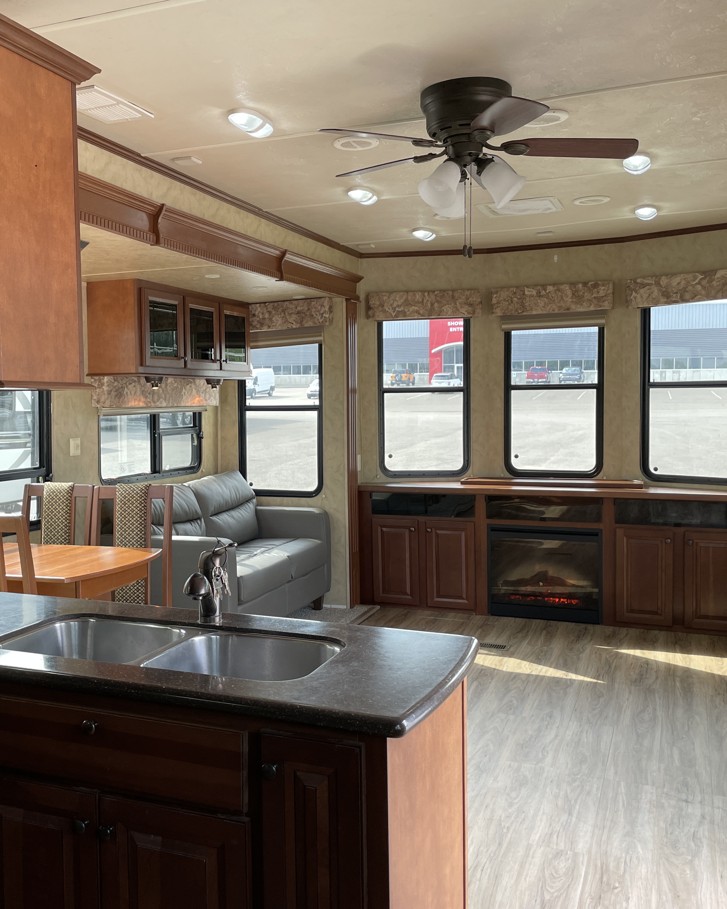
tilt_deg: -3.4
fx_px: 914
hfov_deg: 42.9
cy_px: 456
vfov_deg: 52.8
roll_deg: +0.7
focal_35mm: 34
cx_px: 257
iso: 80
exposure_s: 1/121
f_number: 1.6
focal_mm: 4.2
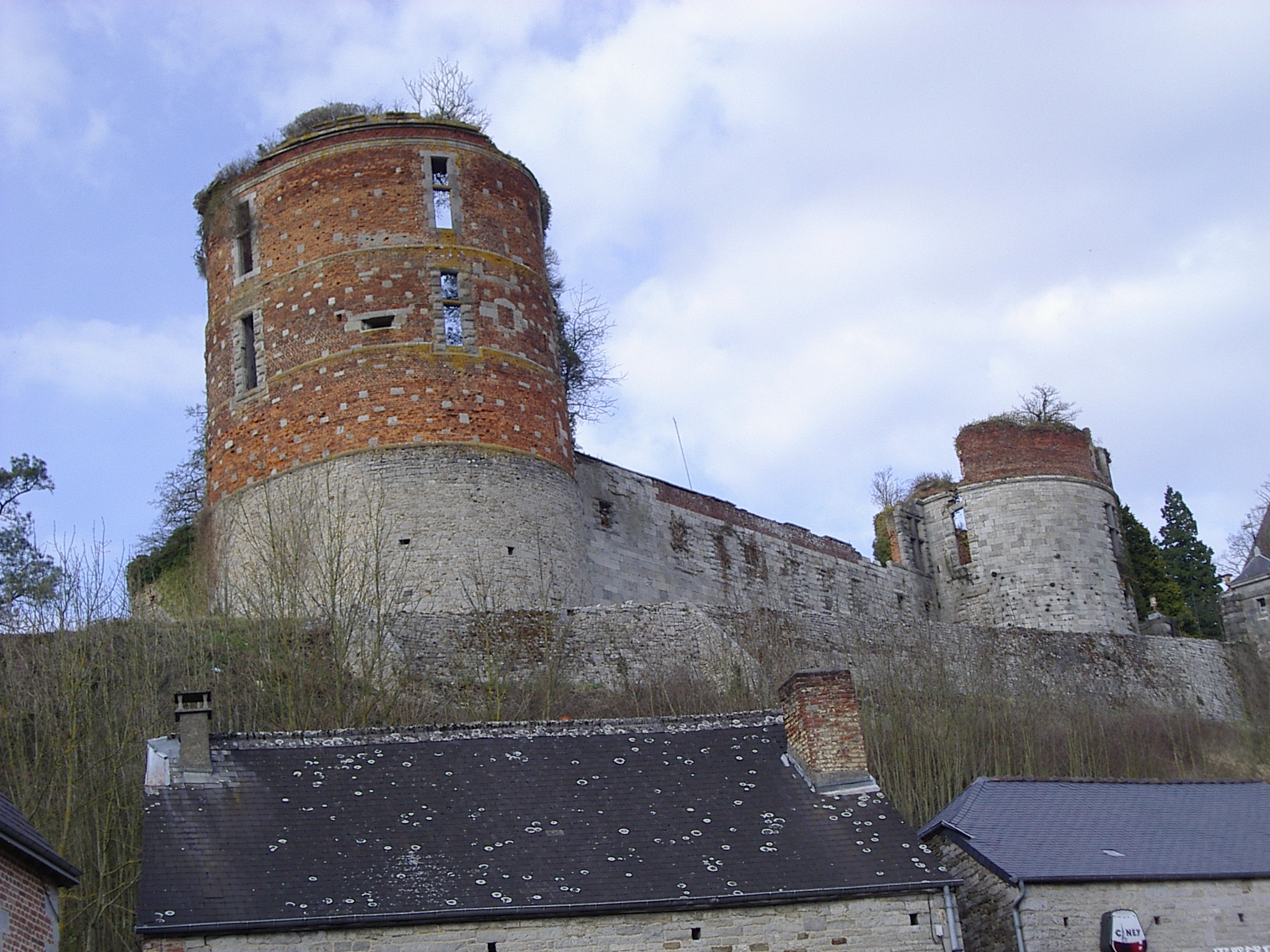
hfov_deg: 30.7
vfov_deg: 23.3
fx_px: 2311
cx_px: 635
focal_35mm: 63
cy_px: 476
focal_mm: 9.6
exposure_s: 1/400
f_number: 3.4
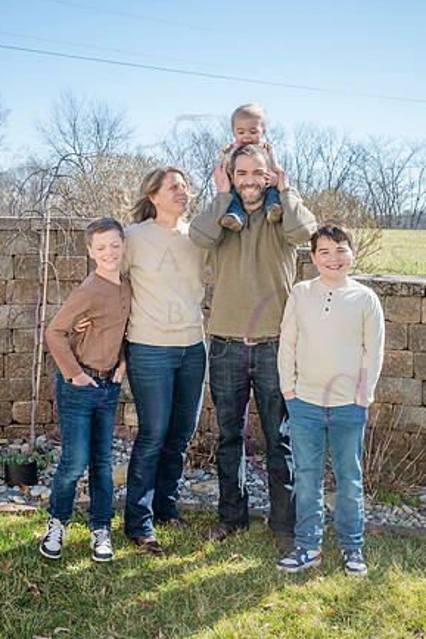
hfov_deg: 27.5
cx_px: 194
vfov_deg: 40.4
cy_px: 311
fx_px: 870
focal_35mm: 49
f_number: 6.3
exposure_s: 1/640
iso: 400
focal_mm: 31.5
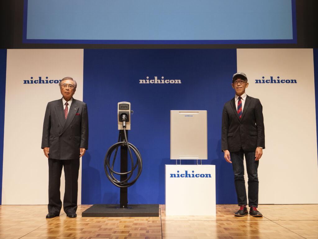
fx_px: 386
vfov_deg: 34.4
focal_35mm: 42
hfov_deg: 44.8
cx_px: 159
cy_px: 120
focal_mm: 21
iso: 800
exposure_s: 1/100
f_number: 5.6
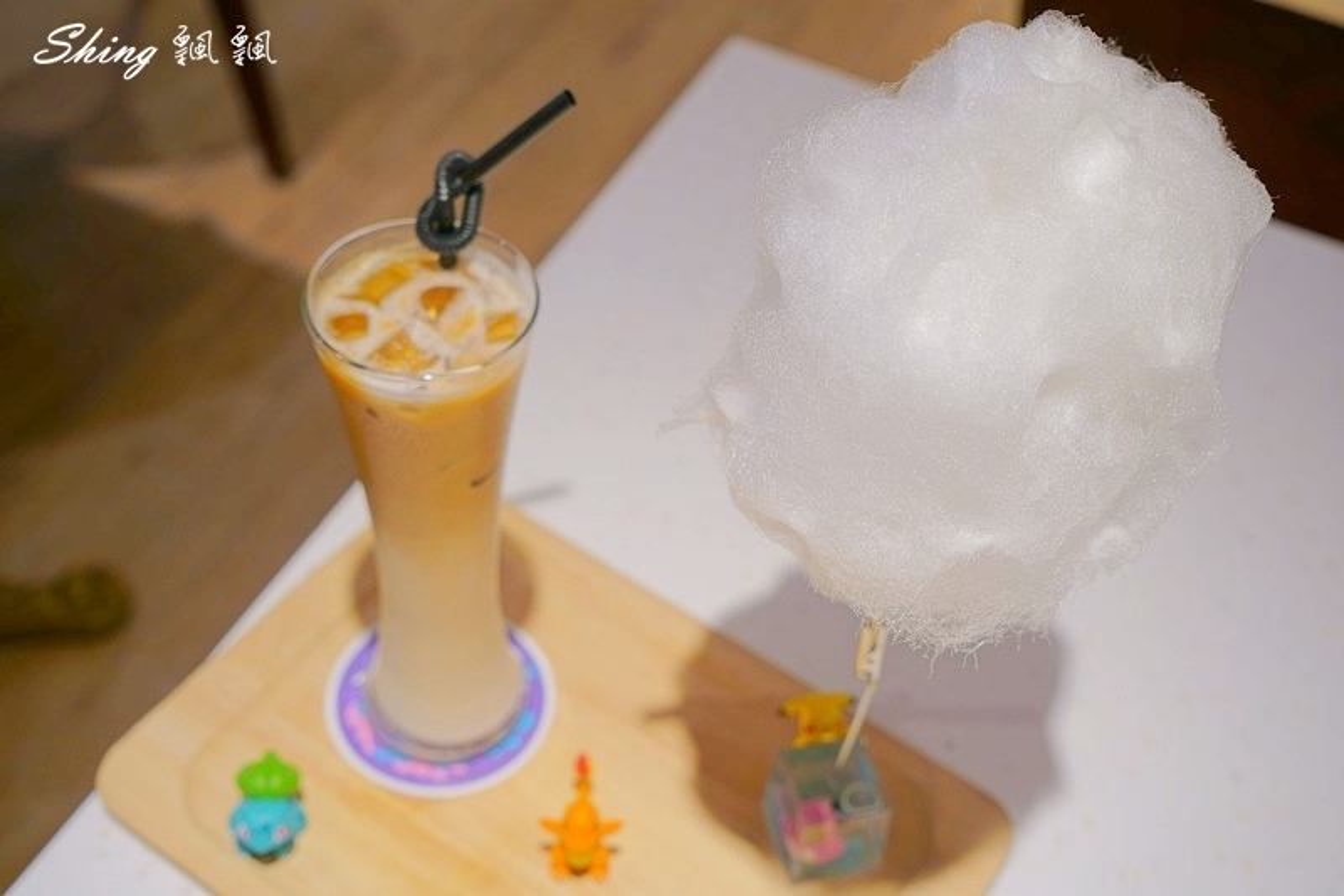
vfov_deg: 31.2
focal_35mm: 43
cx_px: 672
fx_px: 1605
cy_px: 448
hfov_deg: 45.4
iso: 160
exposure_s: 1/50
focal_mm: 43
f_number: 5.6
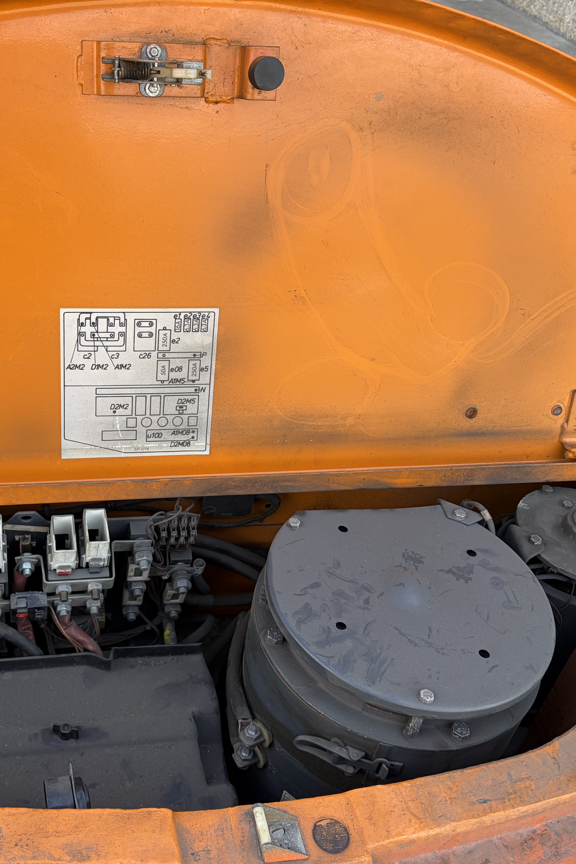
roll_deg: -2.5
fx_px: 888
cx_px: 162
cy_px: 442
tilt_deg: -38.5
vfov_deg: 51.9
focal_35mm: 37
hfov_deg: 35.3
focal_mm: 5.96
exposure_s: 1/310
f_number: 1.6
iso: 40
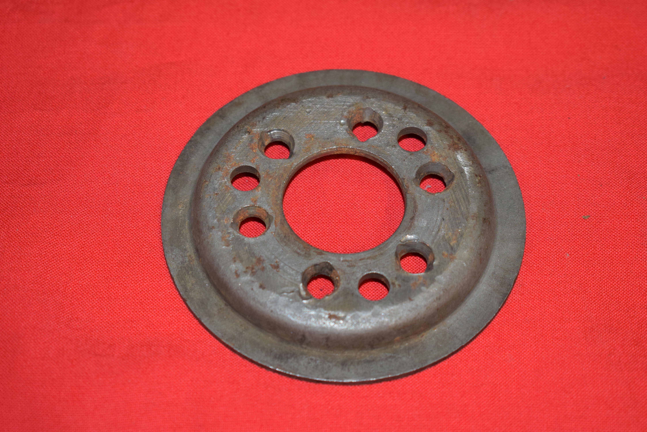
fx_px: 1483
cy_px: 216
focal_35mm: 82
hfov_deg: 24.6
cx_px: 324
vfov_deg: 16.6
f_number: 5.6
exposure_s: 1/60
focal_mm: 55
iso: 640
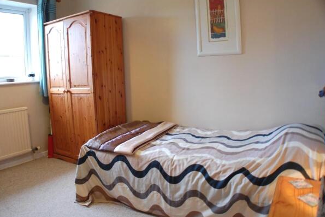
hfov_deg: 57.2
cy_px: 103
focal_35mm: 33
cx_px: 157
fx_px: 298
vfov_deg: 40.0
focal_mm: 20
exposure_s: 1/30
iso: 720
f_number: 3.8
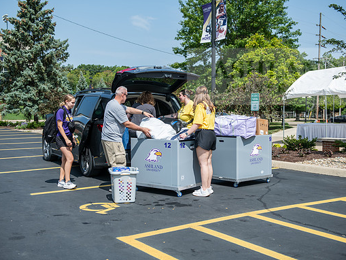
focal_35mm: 46
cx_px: 167
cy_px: 130
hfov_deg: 41.2
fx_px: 460
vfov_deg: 31.5
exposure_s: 1/640
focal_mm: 42
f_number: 3.5
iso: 80
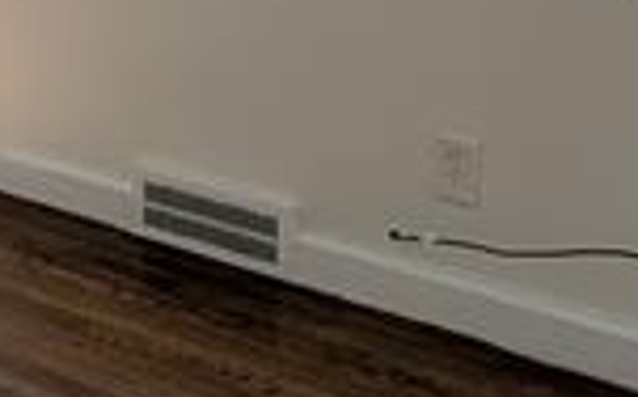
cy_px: -198
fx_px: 1494
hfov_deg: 22.0
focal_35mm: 86
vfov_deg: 14.2
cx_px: -165
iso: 41
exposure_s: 1/120
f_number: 1.95
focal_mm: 2.23
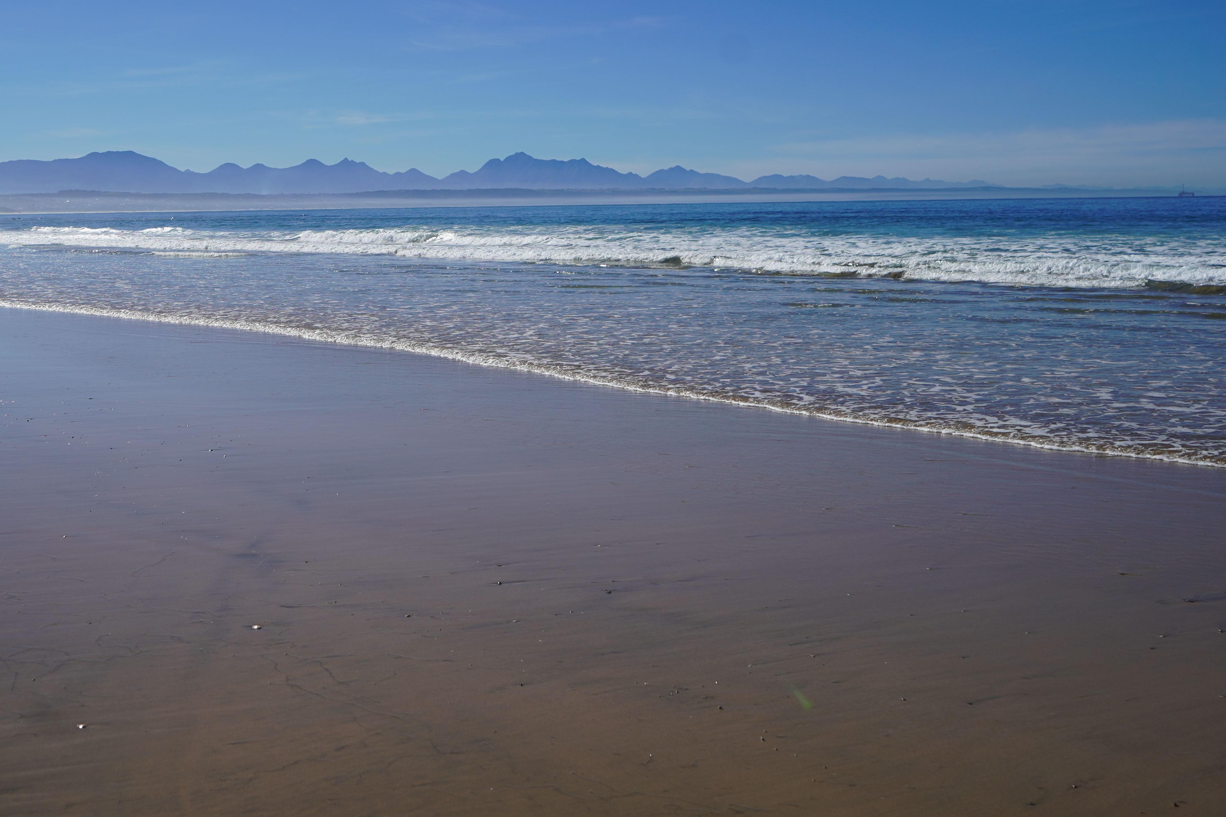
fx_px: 1498
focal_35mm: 44
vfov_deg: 29.9
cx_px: 424
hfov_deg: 44.0
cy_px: 181
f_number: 5
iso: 100
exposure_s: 1/2000
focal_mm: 28
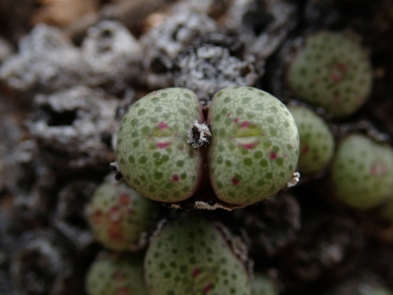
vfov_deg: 24.0
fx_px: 693
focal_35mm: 61
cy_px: 148
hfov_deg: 31.7
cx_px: 196
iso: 200
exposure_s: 1/250
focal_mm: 11.01
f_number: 5
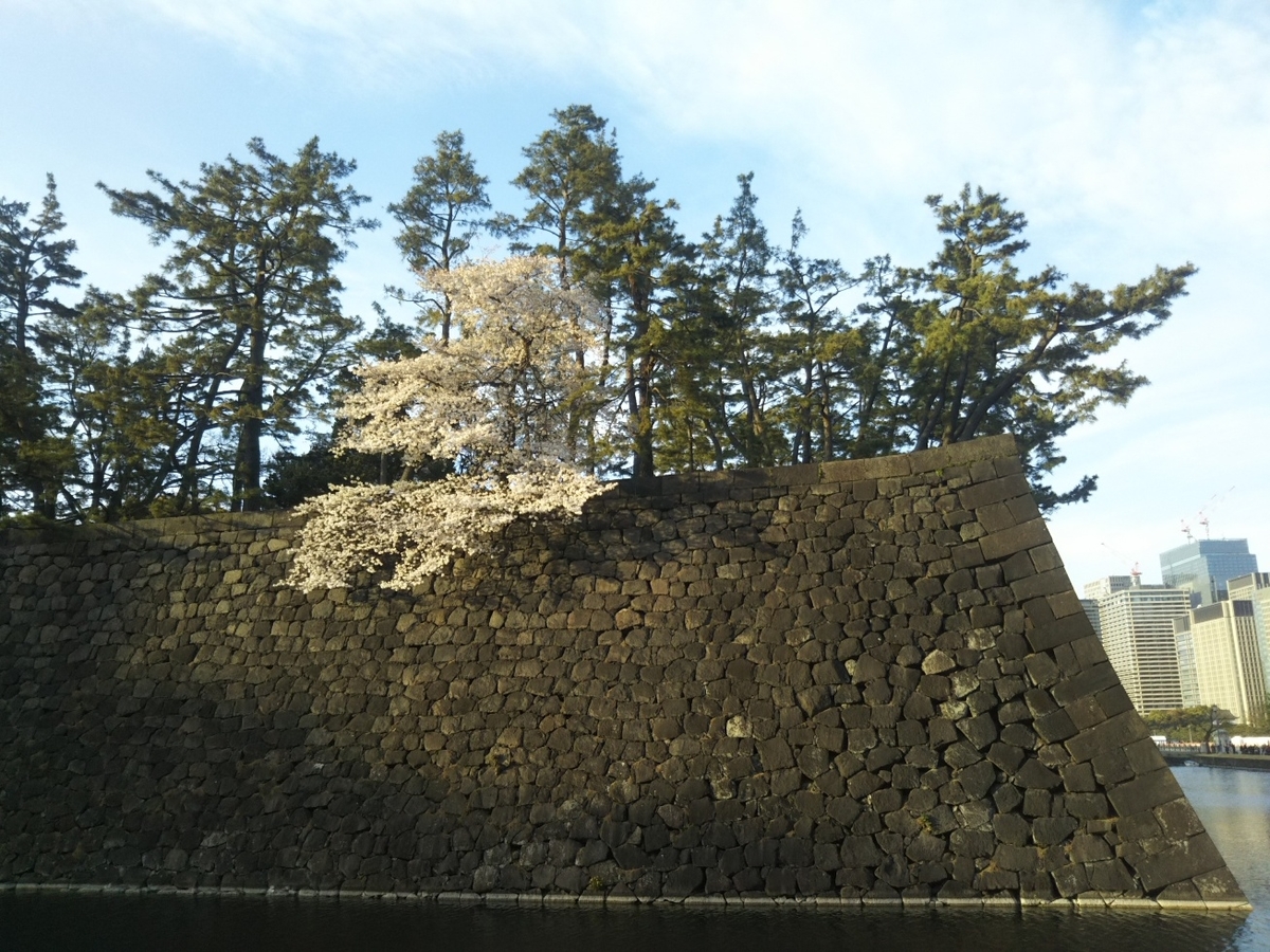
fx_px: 1101
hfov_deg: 60.0
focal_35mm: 30
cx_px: 635
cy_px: 476
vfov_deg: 46.8
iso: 25
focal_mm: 4
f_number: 2.2
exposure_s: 1/246
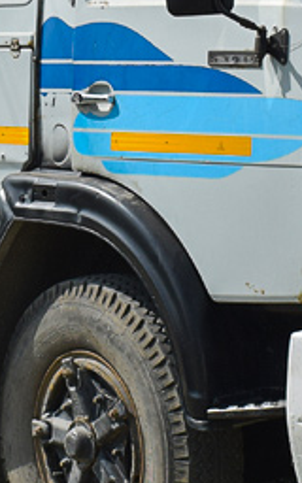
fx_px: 2547
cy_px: -21
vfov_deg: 10.7
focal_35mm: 193
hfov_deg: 6.8
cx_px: 62
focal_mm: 27
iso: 200
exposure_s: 1/1000
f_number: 6.3
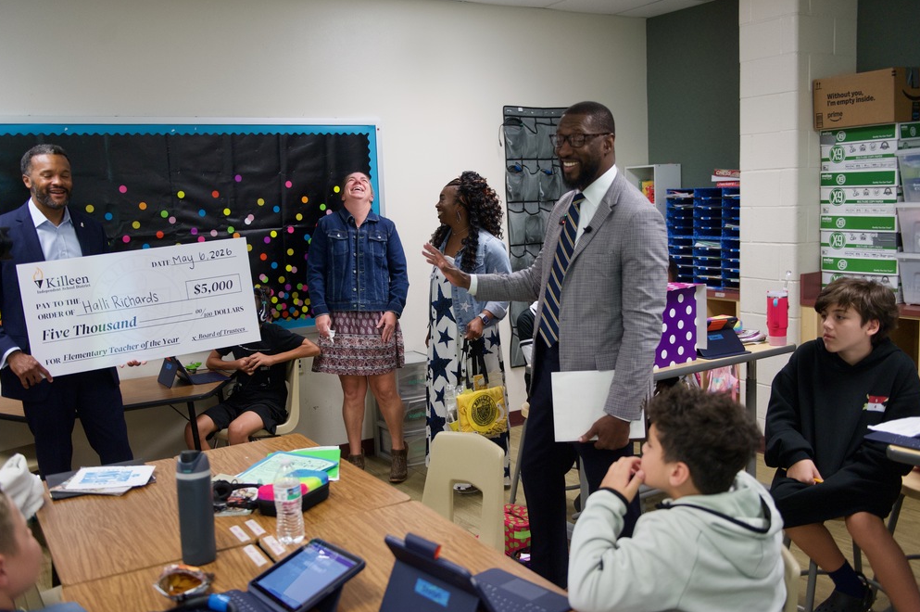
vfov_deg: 39.9
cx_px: 453
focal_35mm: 33
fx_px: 842
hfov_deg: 57.3
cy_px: 306
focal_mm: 32
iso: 2500
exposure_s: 1/320
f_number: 2.8
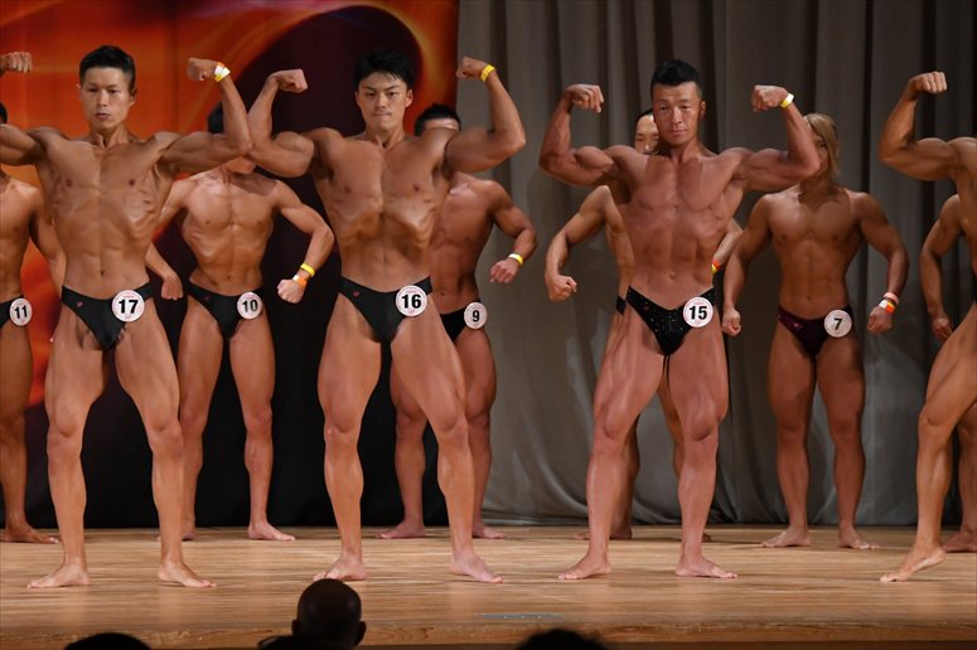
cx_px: 488
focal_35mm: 225
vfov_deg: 6.1
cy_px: 325
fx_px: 6103
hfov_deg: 9.2
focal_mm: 150
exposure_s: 1/400
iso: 3200
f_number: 5.6
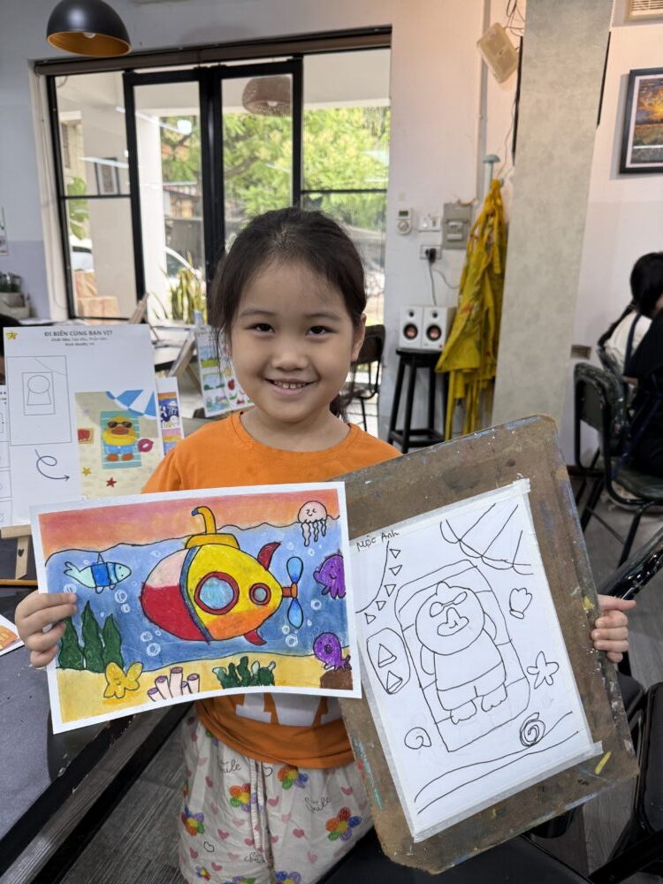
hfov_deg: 56.8
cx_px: 332
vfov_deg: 71.6
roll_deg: -1.6
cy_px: 442
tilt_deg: -15.6
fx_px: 613
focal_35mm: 24
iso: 80
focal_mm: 6.76
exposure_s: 1/100
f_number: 1.78
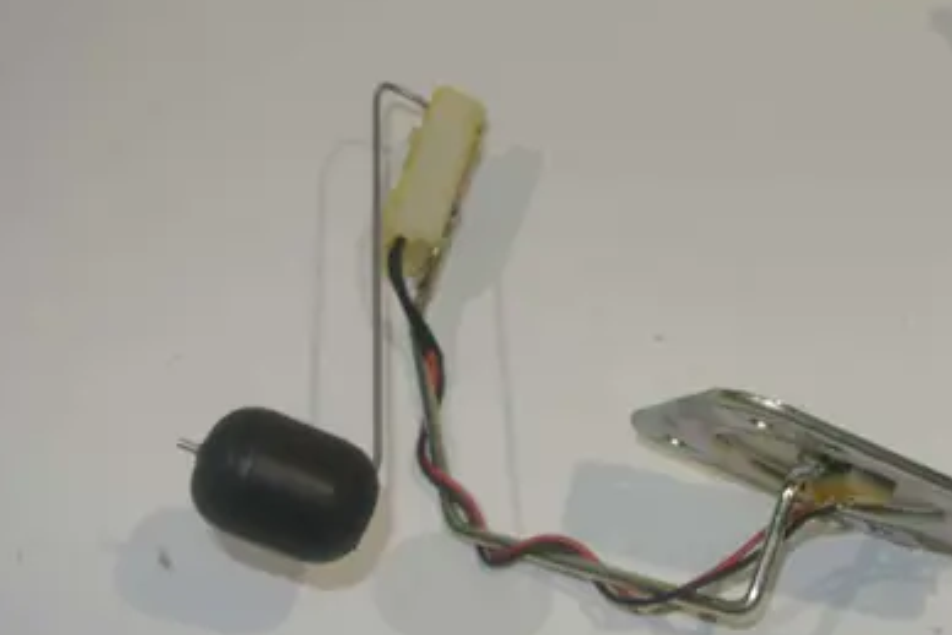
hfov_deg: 29.4
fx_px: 1799
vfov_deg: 20.0
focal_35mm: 68
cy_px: 306
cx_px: 650
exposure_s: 1/60
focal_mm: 18.2
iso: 200
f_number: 4.5
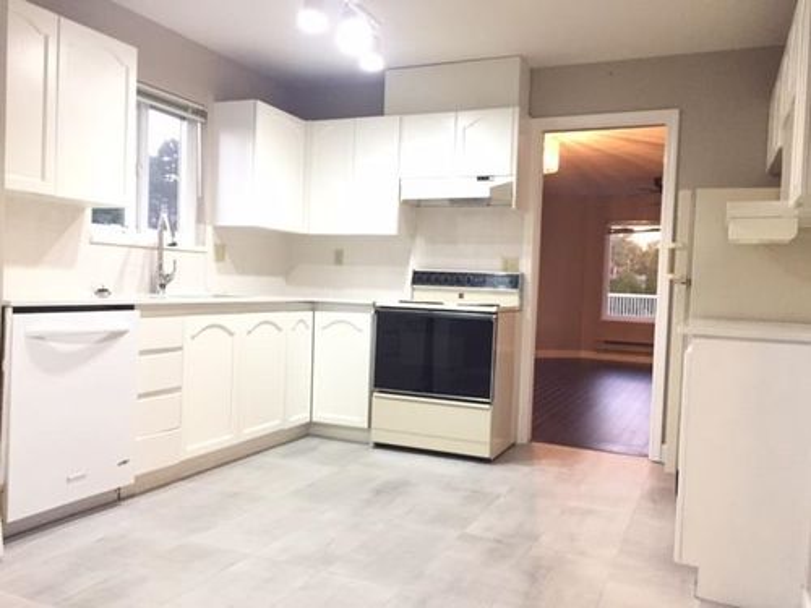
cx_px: 406
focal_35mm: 29
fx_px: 679
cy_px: 304
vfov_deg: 48.2
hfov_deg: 61.7
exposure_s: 1/30
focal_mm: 4.15
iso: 250
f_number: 2.2
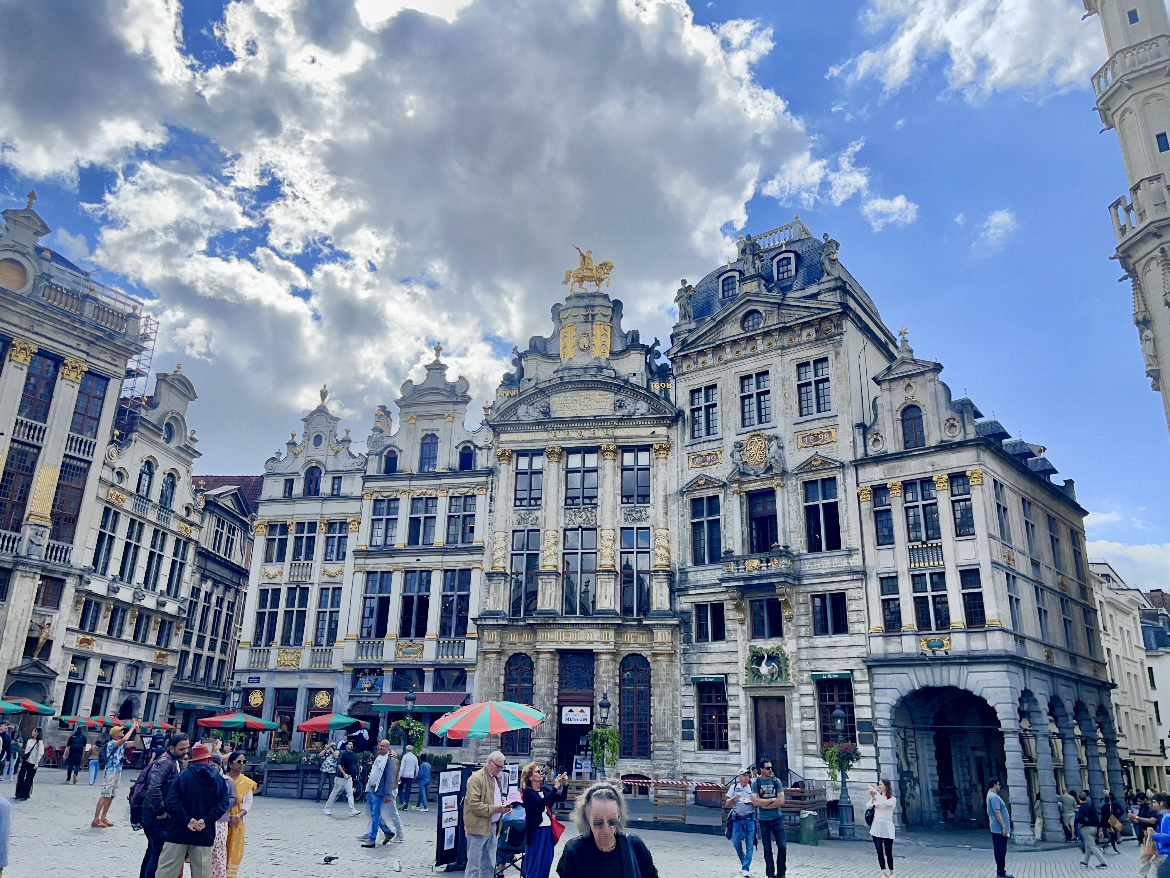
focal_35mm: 26
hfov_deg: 67.3
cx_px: 585
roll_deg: -1.2
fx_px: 879
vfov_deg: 53.1
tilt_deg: +19.1
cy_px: 439
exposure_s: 1/6897
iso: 50
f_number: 1.6
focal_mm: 5.1
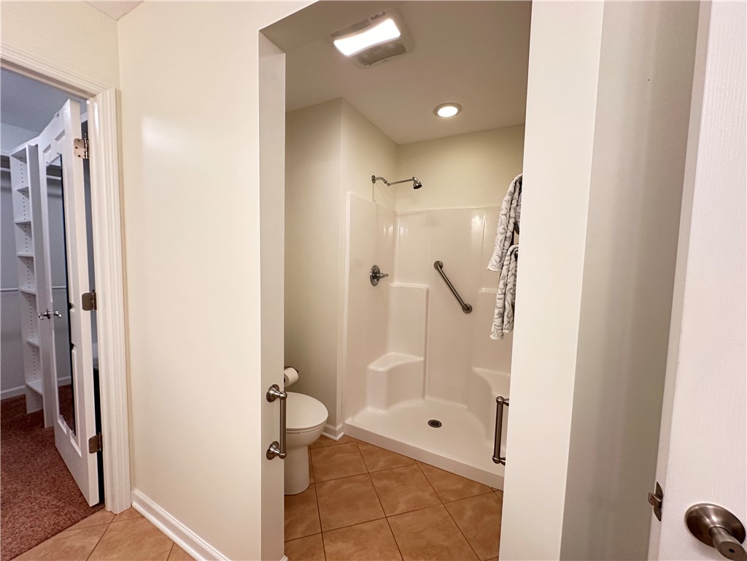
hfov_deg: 102.1
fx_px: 302
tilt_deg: -3.8
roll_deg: -1.9
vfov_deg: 85.7
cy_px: 280
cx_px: 374
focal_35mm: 14
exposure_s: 1/60
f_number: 2.2
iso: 320
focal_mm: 2.22
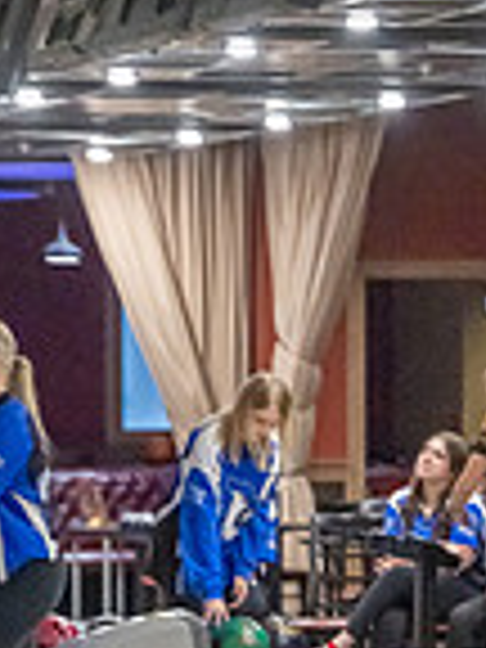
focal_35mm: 277
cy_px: 986
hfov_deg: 5.4
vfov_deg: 7.0
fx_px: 5185
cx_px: 50
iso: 4000
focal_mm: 92
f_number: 2.8
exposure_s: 1/1000
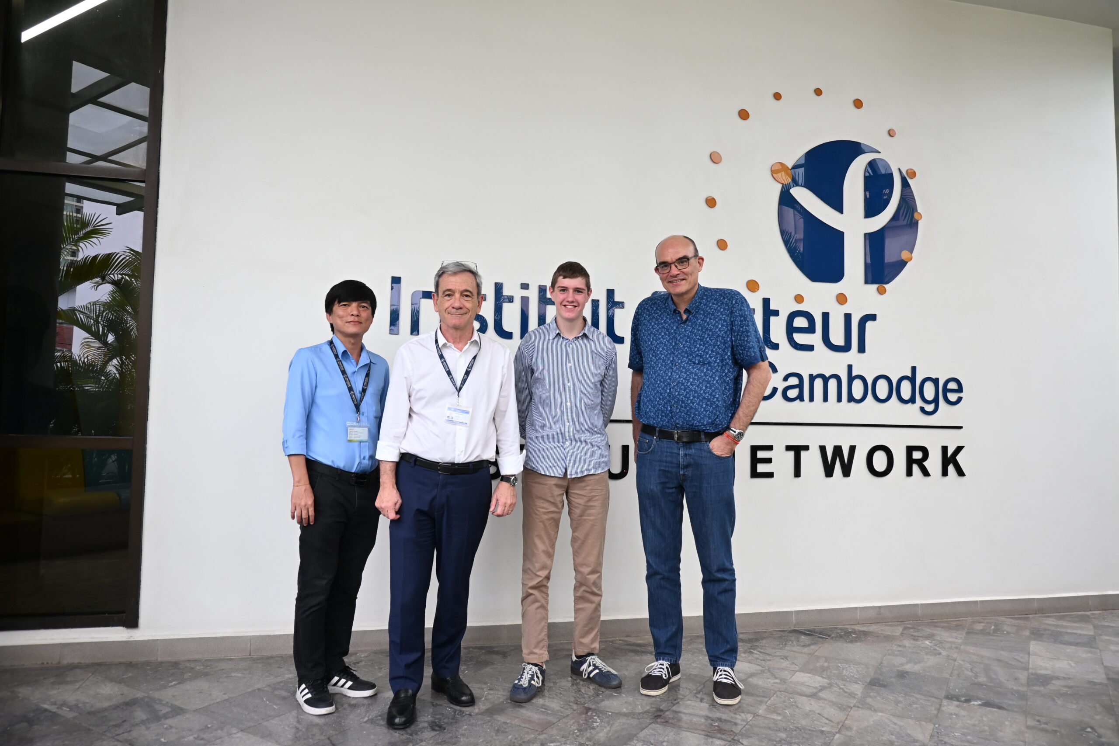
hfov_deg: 70.4
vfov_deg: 50.4
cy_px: 373
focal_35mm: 26
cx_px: 560
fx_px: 793
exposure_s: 1/60
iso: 400
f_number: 4
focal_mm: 17
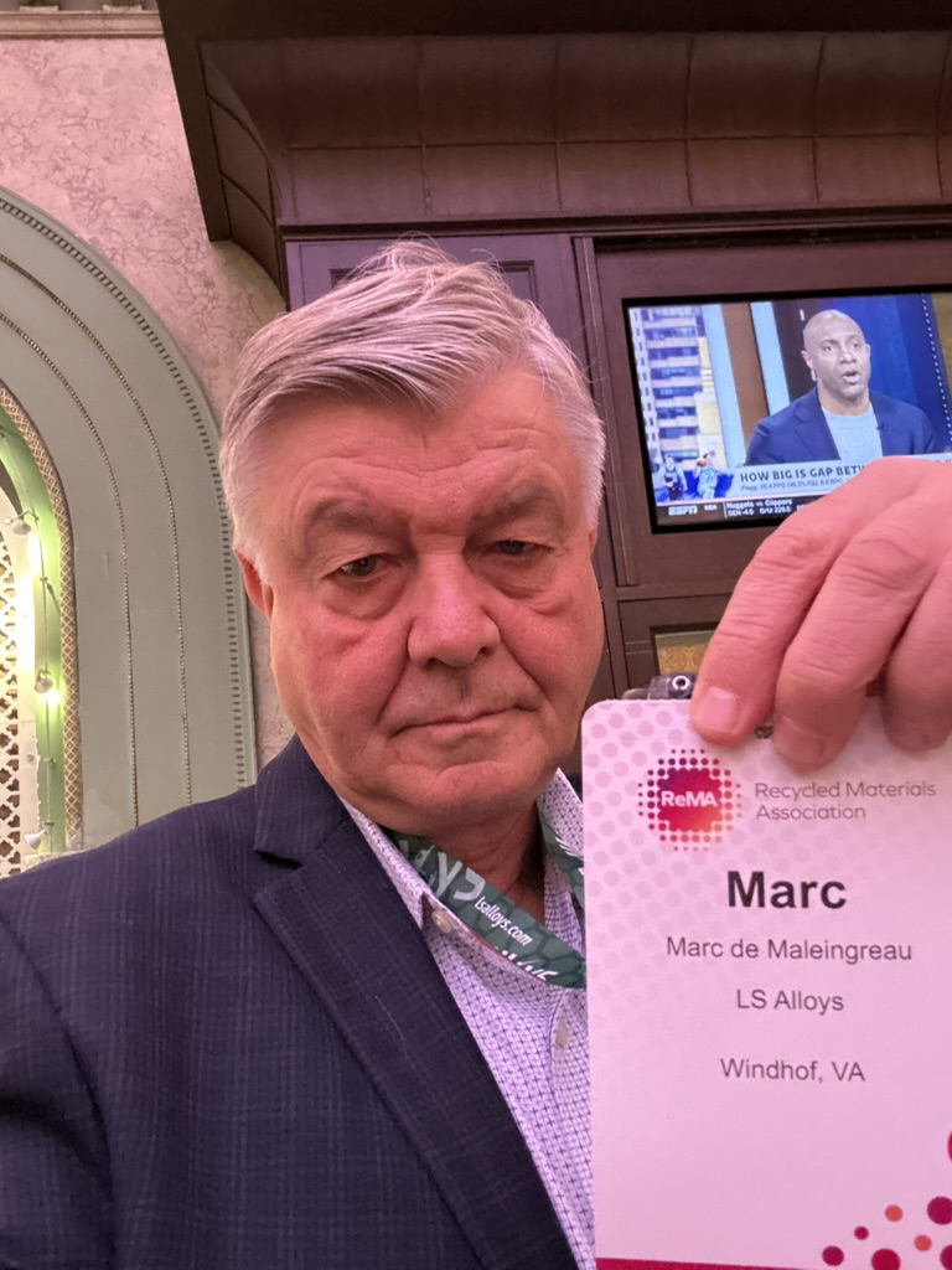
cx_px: 476
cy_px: 635
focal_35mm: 30
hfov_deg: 46.8
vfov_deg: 60.0
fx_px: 1100
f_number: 1.9
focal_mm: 2.69
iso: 500
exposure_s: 1/30
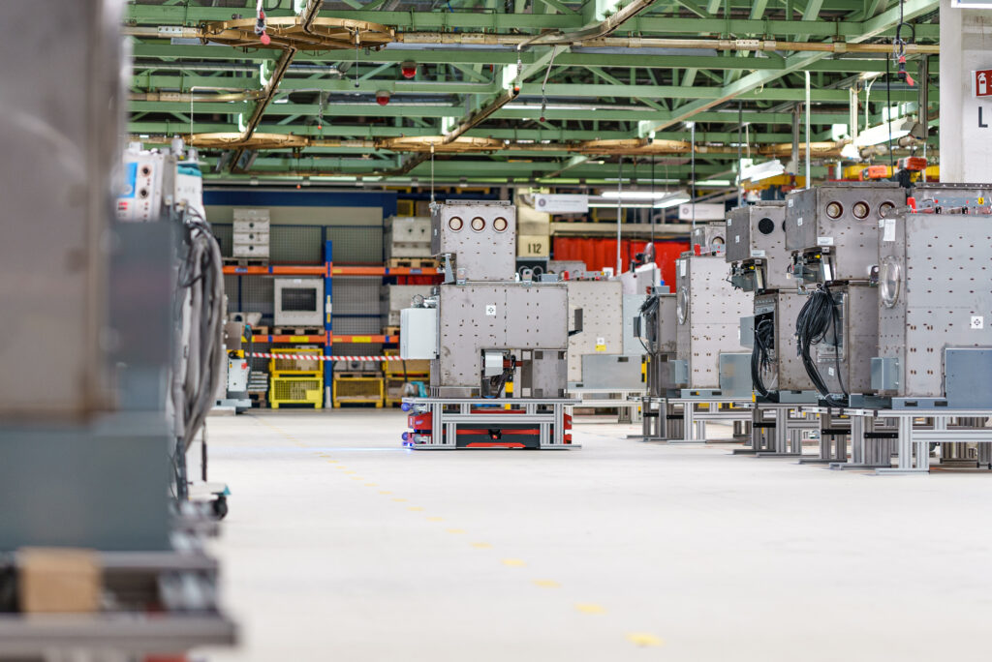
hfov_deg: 23.9
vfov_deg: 16.1
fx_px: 2343
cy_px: 331
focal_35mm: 85
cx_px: 496
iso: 400
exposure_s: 1/80
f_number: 2
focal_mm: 85
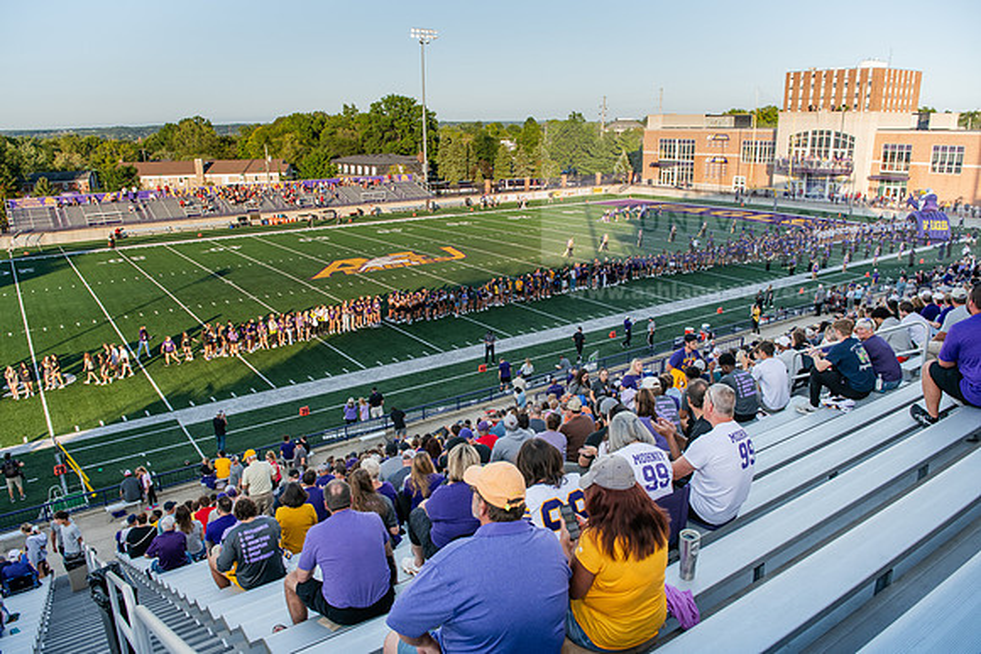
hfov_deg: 67.4
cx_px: 490
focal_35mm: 27
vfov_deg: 48.0
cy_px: 327
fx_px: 736
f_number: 4.5
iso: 320
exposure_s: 1/640
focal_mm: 27
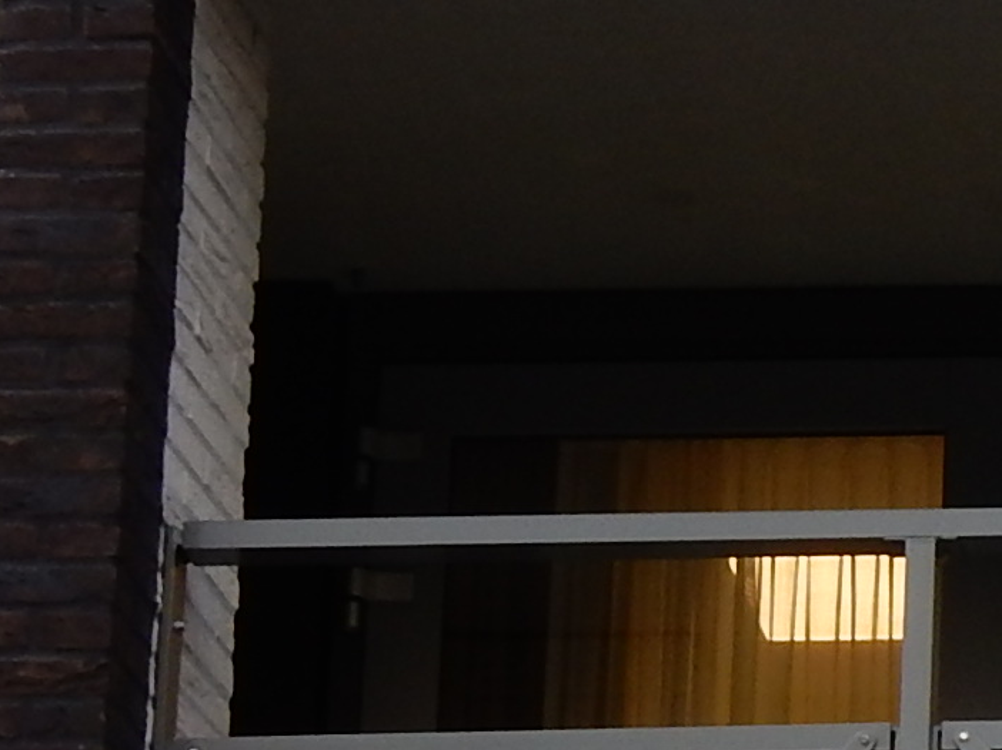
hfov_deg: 6.8
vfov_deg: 5.3
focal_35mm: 279
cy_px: 171
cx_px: 2087
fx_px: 8073
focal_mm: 10.7
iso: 125
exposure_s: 1/30
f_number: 4.5
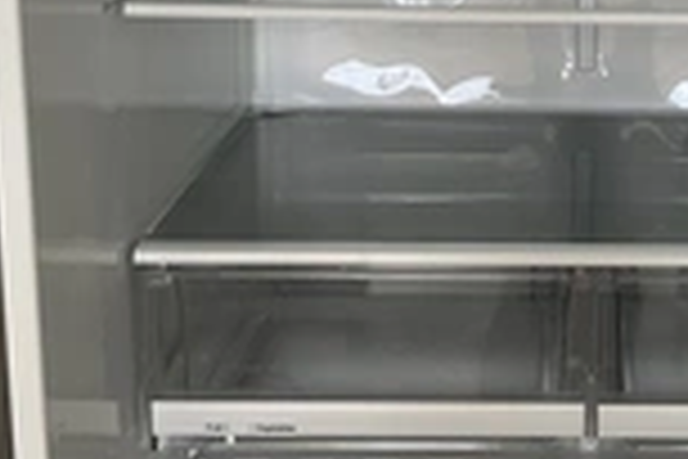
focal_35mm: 79
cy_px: 45
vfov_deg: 17.0
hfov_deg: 25.0
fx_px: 1510
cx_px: 598
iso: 50
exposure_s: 1/120
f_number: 1.8
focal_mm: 3
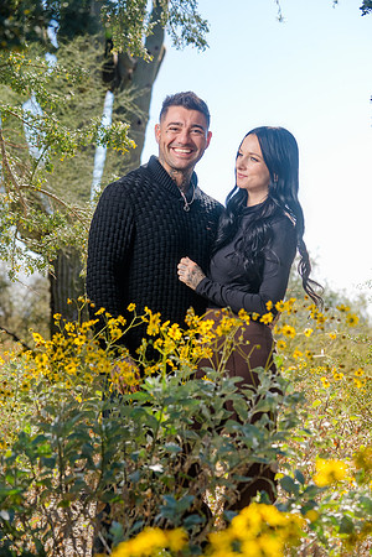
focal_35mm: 88
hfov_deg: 15.5
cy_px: 278
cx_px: 186
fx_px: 1364
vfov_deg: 23.1
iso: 100
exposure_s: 1/250
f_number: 5.6
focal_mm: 88
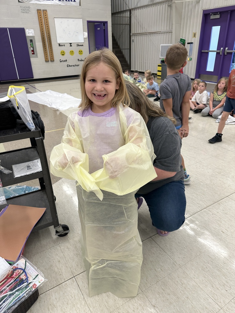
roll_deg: +1.1
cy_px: 156
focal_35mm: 24
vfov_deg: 71.6
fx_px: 217
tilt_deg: -26.3
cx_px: 118
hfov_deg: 56.8
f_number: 1.78
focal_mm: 6.86
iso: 160
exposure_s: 1/120
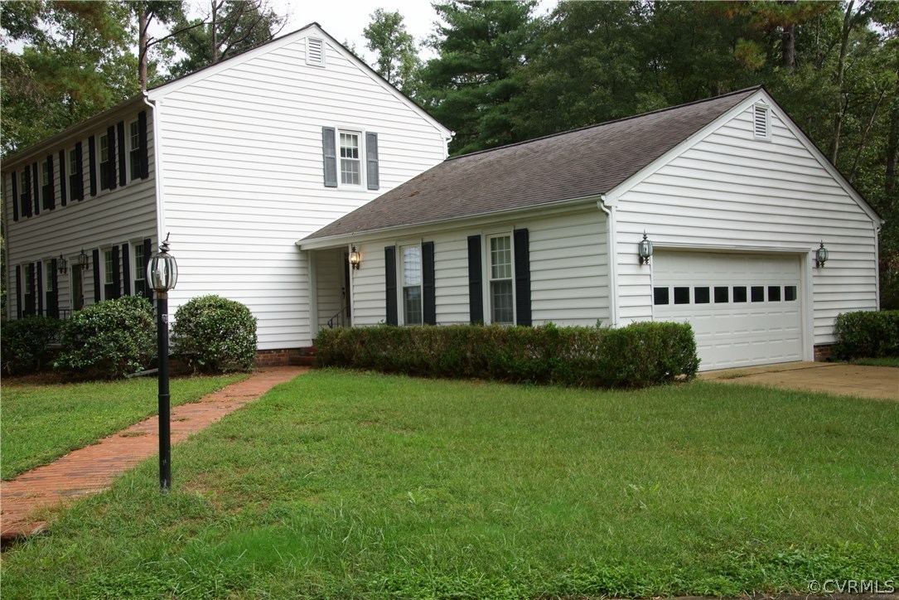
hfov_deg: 53.1
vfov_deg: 36.9
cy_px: 300
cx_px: 450
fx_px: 899
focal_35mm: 36
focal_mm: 24
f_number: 8
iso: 320
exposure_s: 1/125
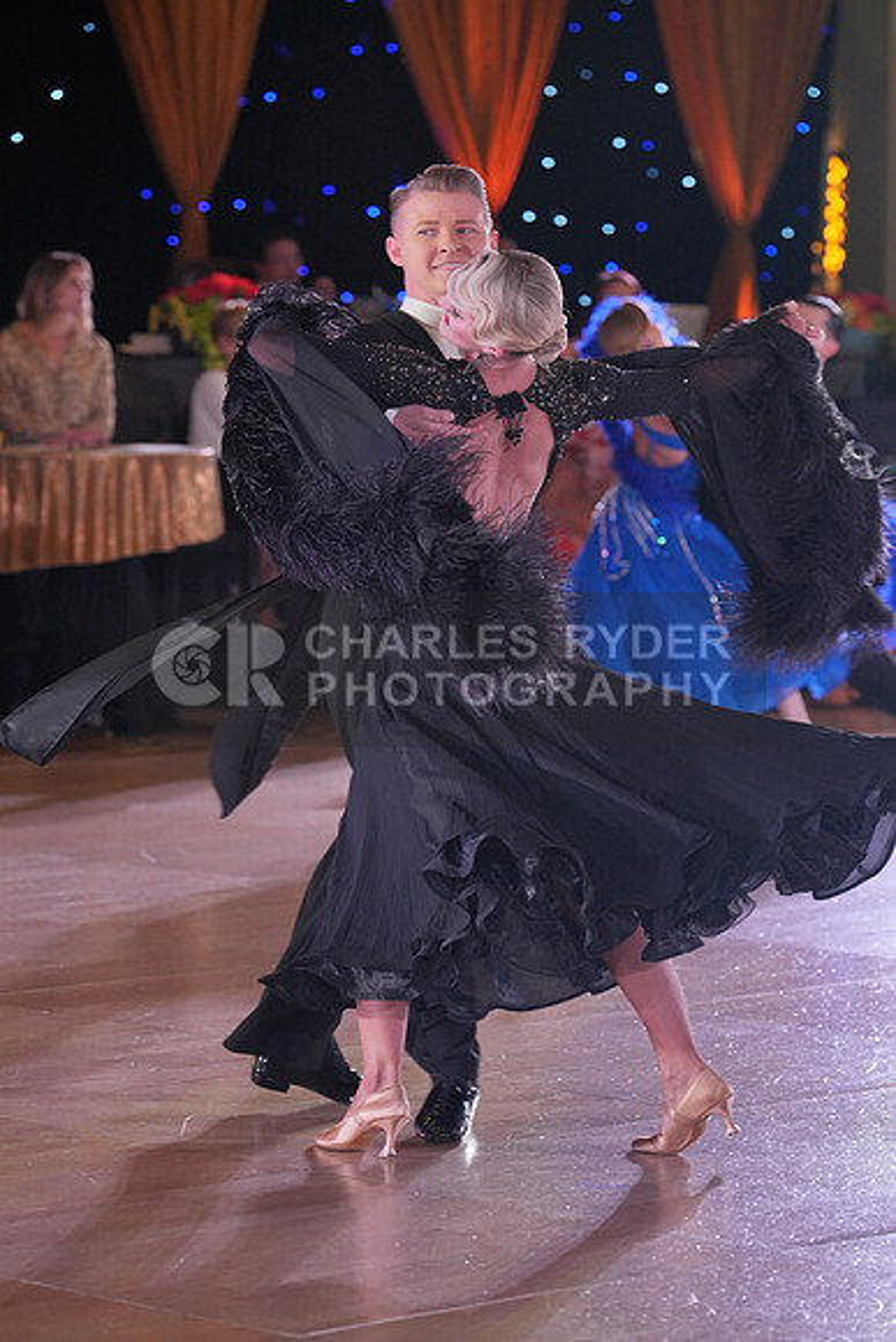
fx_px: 4813
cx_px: 448
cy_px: 671
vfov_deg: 15.9
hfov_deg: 10.6
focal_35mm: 129
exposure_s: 1/500
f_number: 4
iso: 2000
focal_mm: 129
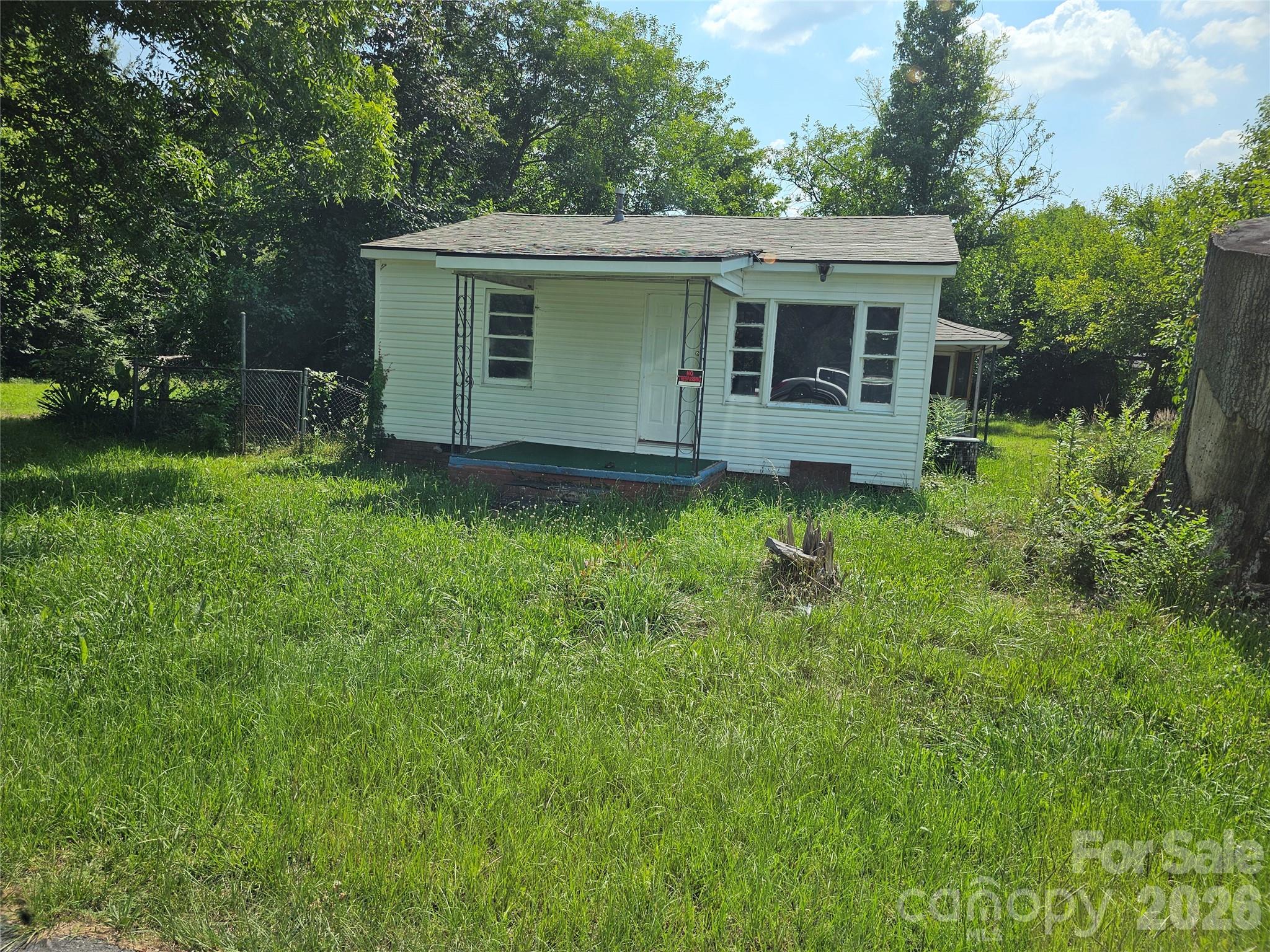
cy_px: 476
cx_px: 635
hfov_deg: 73.9
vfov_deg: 58.9
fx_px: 844
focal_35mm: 23
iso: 10
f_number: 1.7
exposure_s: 1/622
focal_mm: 6.3
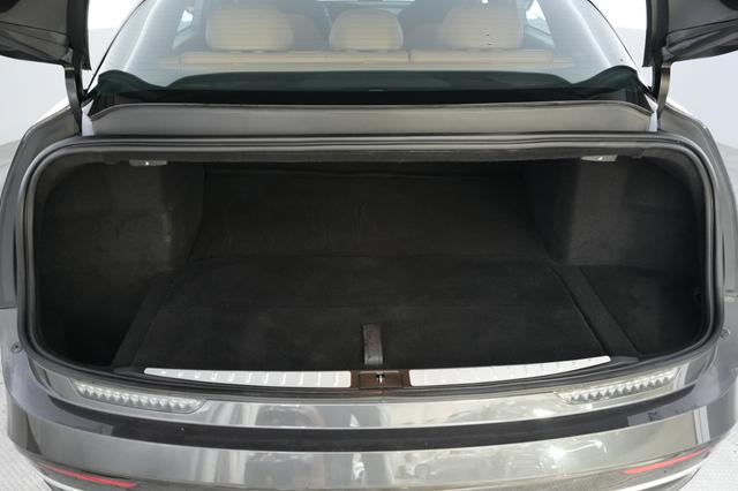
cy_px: 246
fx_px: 574
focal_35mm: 28
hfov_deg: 65.5
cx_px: 369
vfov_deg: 46.4
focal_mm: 28
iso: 6400
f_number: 2.8
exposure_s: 1/160
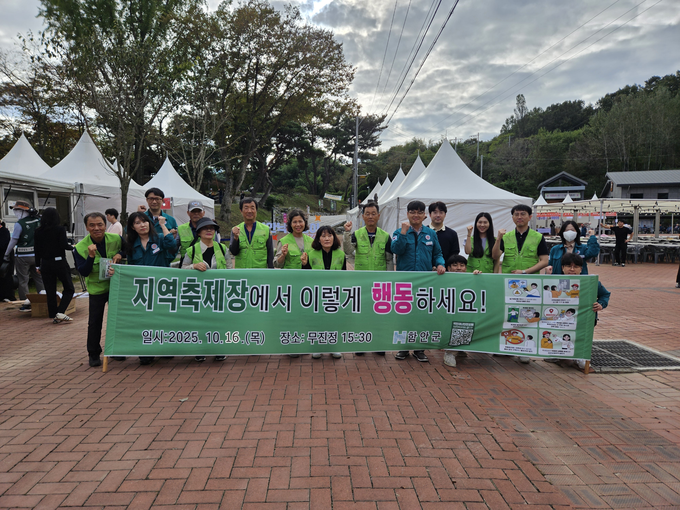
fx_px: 452
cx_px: 340
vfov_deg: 58.9
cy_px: 255
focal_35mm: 23
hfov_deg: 73.9
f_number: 1.8
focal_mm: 5.4
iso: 25
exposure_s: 1/1325
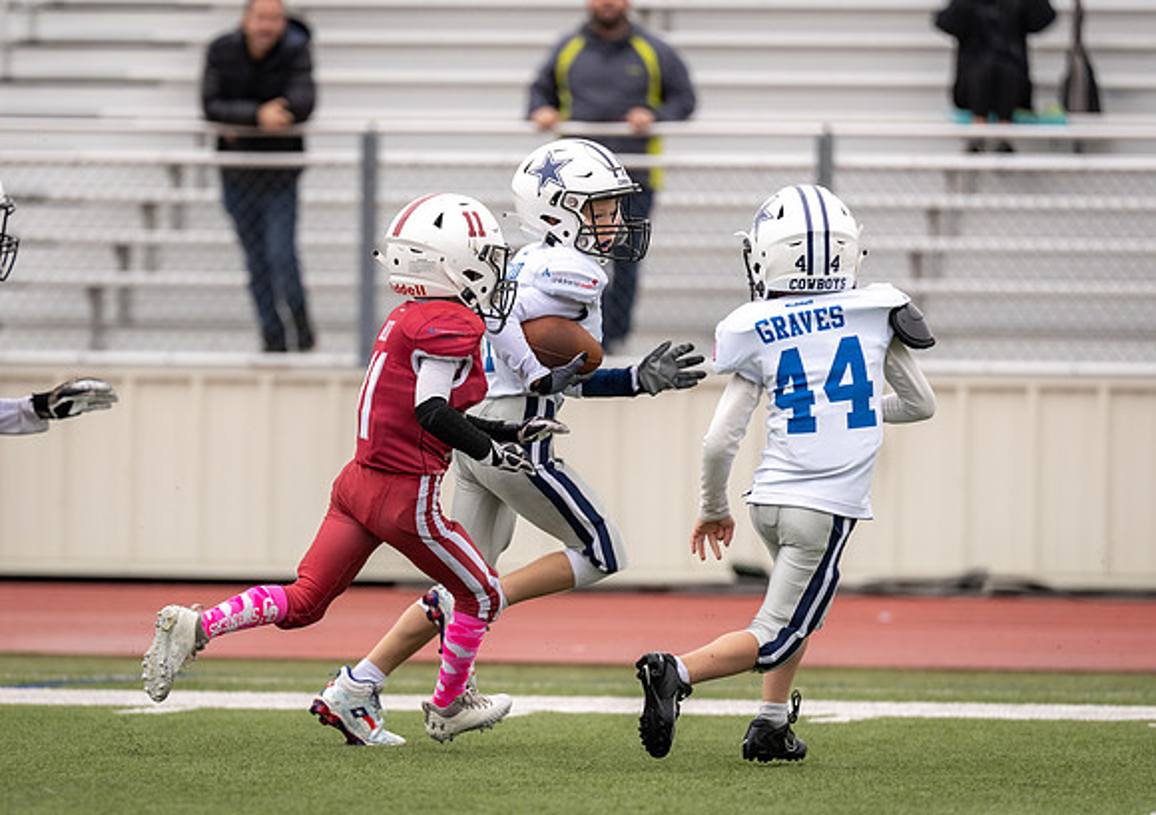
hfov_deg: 5.7
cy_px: 472
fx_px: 11532
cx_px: 400
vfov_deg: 4.0
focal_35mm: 353
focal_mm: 200
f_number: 2.8
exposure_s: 1/1250
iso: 160
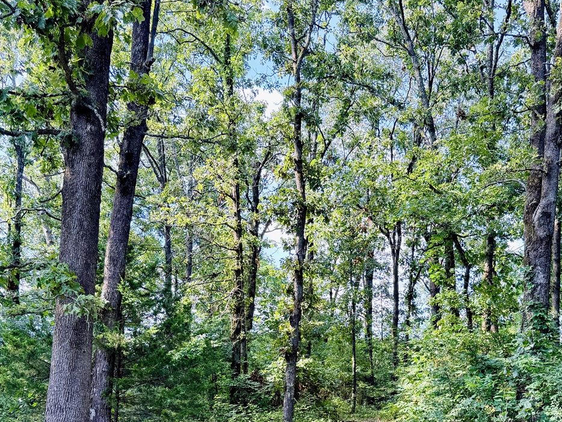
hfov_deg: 42.9
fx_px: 715
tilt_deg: +2.6
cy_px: 380
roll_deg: -0.8
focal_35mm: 44
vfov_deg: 31.4
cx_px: 304
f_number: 1.78
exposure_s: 1/263
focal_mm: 6.76
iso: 80
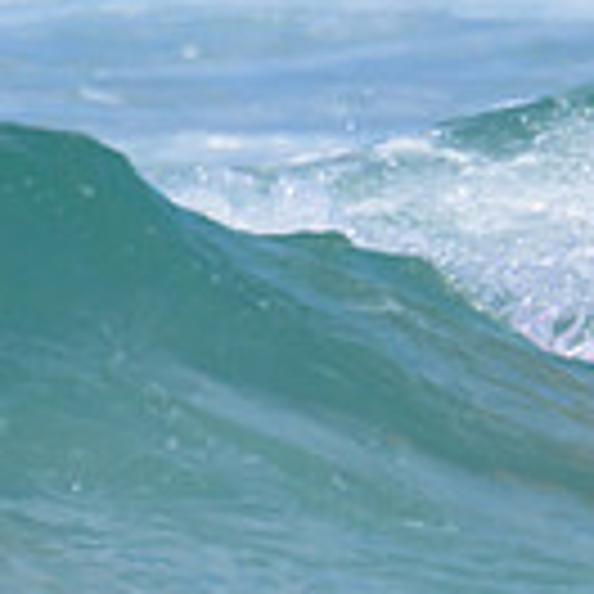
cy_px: 368
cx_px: 711
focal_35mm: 4090
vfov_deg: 0.4
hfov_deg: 0.4
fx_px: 79403
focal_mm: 800
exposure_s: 1/2000
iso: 640
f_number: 11
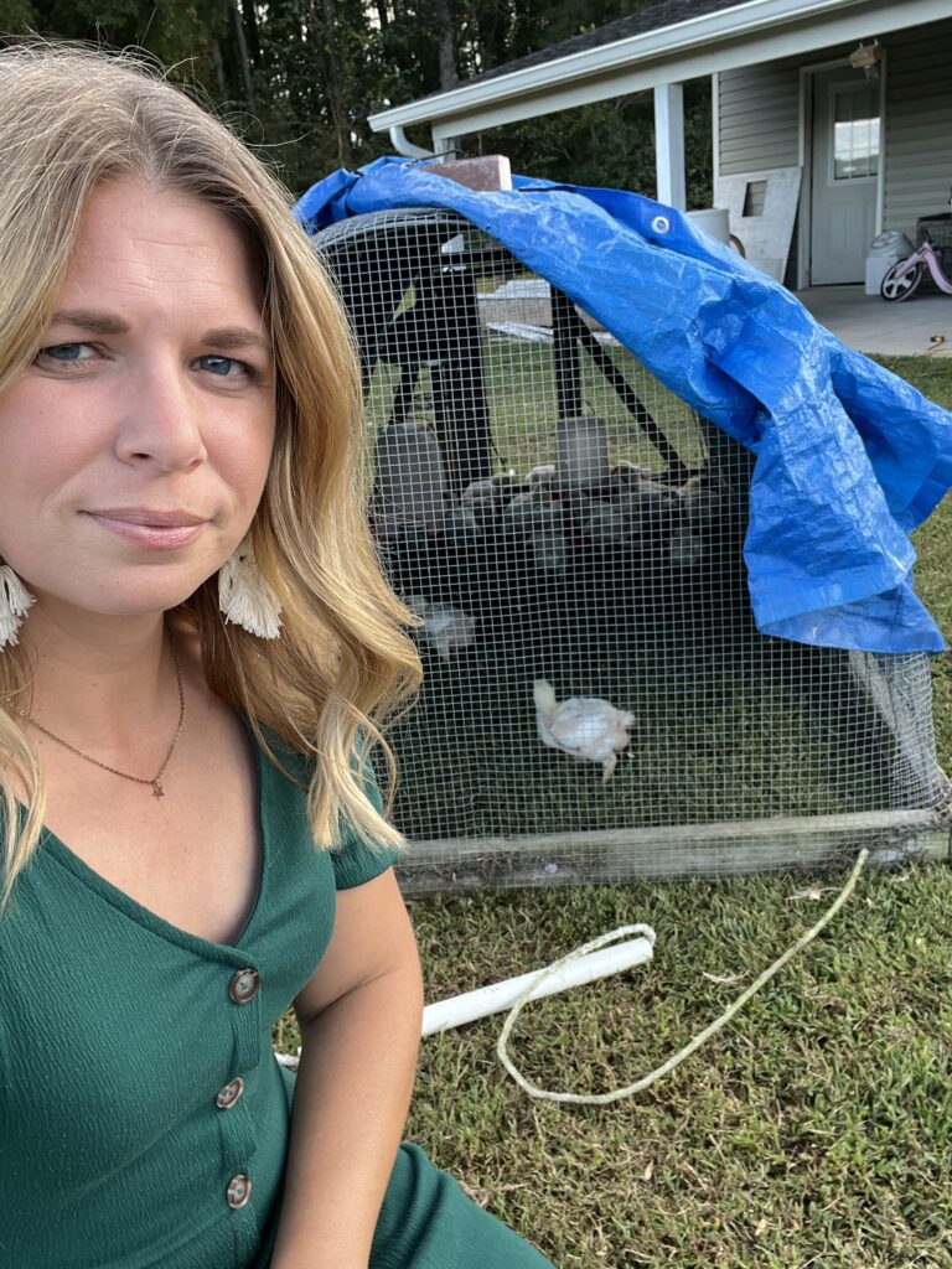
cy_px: 634
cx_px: 476
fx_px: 1100
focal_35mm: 30
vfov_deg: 60.0
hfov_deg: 46.8
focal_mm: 2.71
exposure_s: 1/136
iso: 25
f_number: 2.2
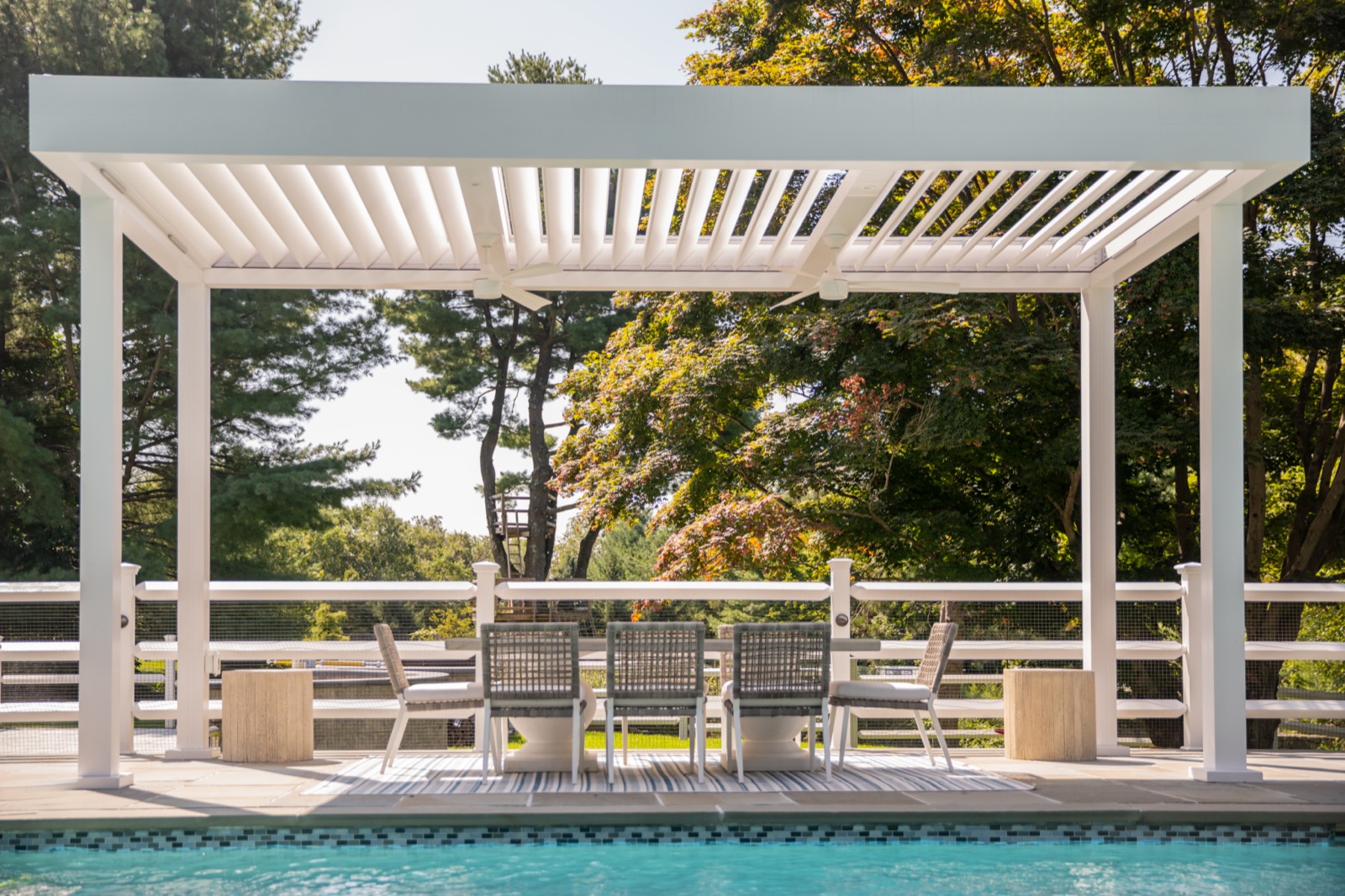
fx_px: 1643
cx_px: 672
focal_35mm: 44
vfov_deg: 30.5
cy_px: 448
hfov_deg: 44.5
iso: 125
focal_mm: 44
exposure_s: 1/640
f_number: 5
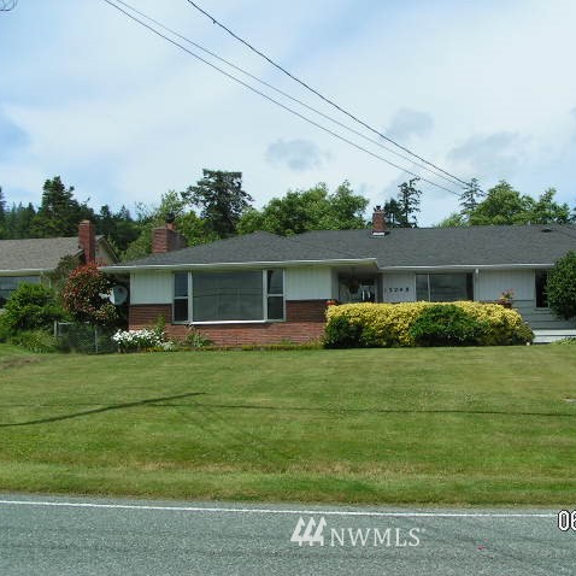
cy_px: 288
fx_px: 847
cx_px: 358
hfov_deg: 37.3
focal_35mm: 45
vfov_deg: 37.6
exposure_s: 1/500
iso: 50
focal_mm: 5.8
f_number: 5.6
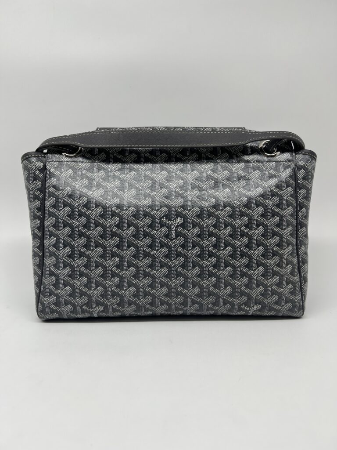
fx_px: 337
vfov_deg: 67.3
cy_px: 225
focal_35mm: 26
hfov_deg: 53.1
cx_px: 168
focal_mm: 5.7
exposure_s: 1/128
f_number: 1.5
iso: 32
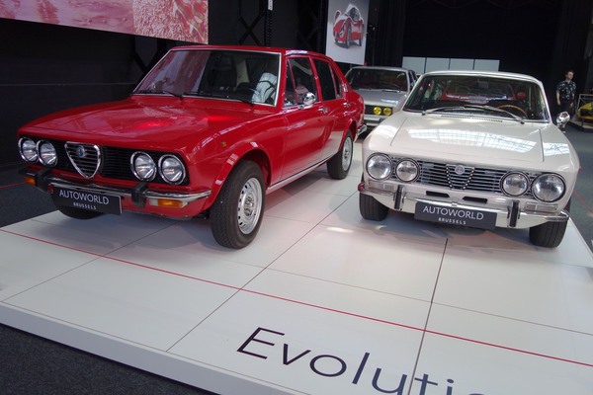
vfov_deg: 46.4
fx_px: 461
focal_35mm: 28
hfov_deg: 65.5
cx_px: 296
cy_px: 198
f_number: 2.2
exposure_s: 1/100
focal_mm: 10.4
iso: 125
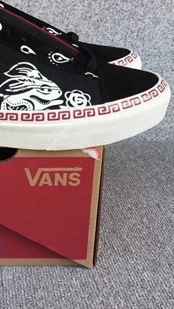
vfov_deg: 38.4
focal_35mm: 54
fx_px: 443
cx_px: 3
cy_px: 131
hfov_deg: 21.5
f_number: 2.4
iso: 25
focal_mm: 3.3
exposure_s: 1/185
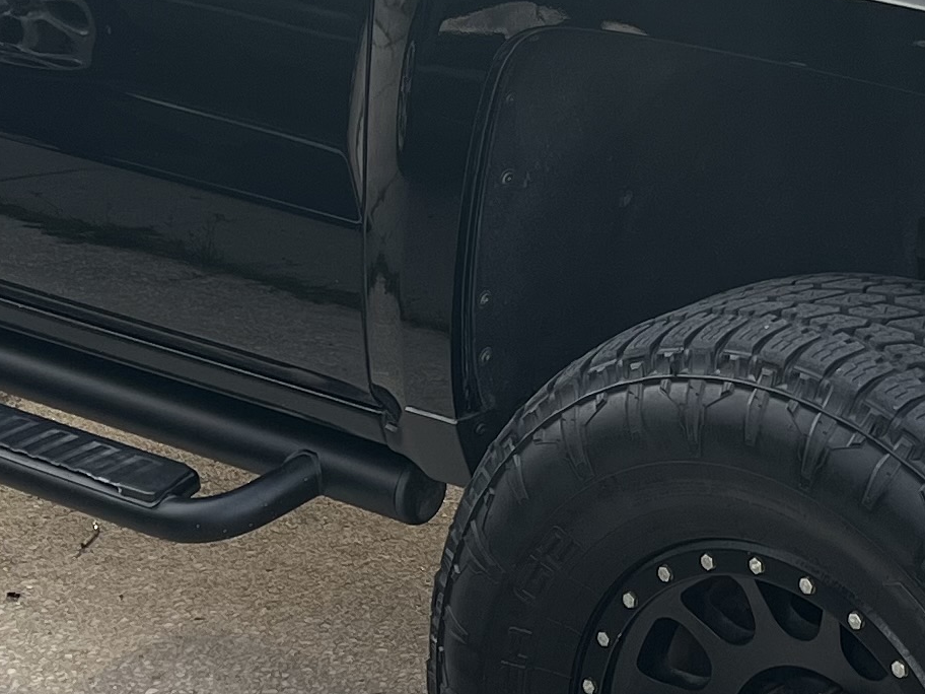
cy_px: 44
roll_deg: +0.1
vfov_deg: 12.8
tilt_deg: -12.2
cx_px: 590
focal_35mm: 115
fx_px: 3073
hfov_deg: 17.1
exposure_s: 1/293
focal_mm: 5.7
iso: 40
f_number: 1.5
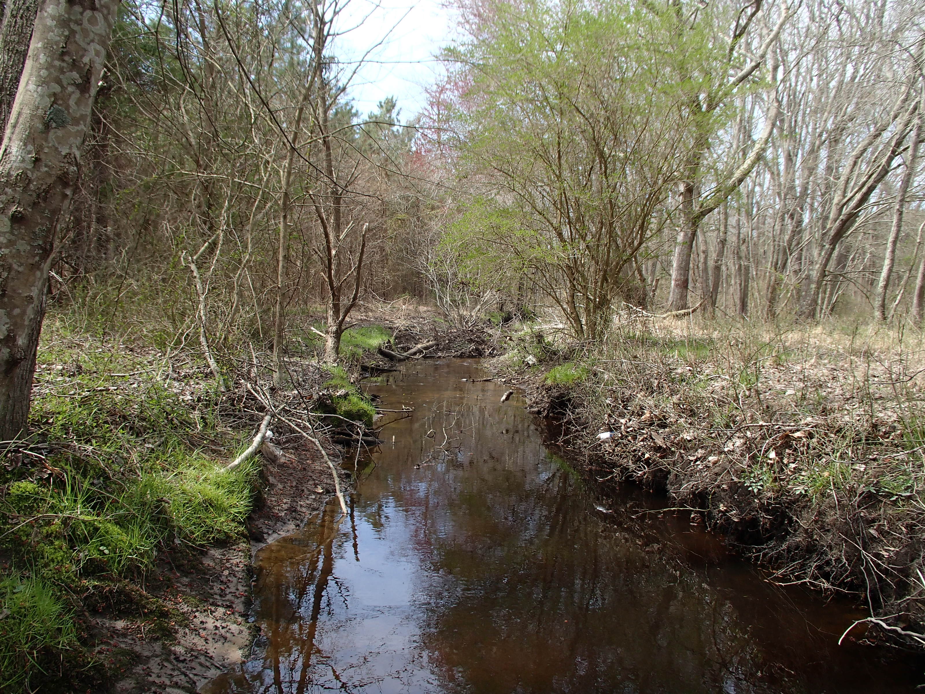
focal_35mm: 28
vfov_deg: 49.7
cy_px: 347
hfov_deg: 63.4
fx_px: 748
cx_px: 462
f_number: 3.9
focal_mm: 5
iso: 100
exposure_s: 1/200
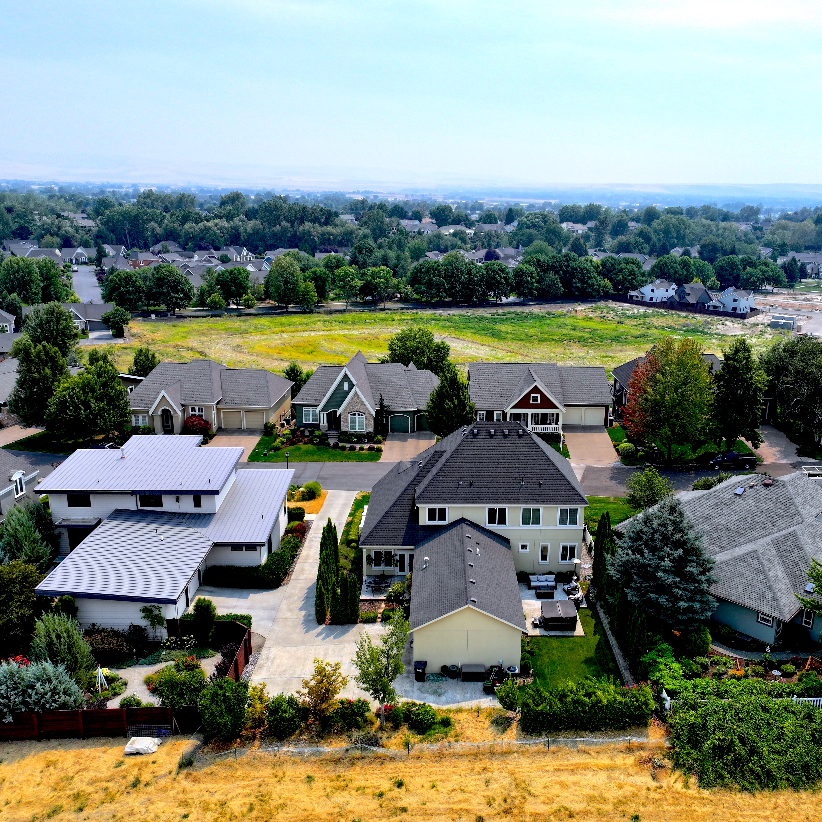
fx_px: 779
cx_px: 473
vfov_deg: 55.6
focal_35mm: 29
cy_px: 420
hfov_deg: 55.4
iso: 130
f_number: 2.8
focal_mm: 12.29
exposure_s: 1/2500
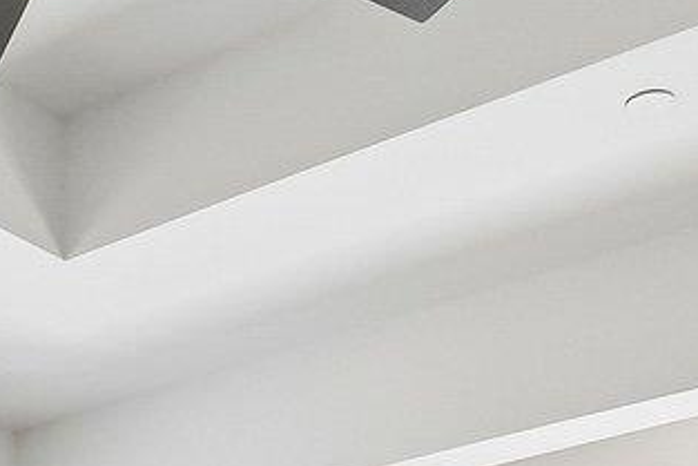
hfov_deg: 19.9
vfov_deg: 12.1
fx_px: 1901
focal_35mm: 98
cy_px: 987
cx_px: -60
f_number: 8
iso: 400
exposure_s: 1/200
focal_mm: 10
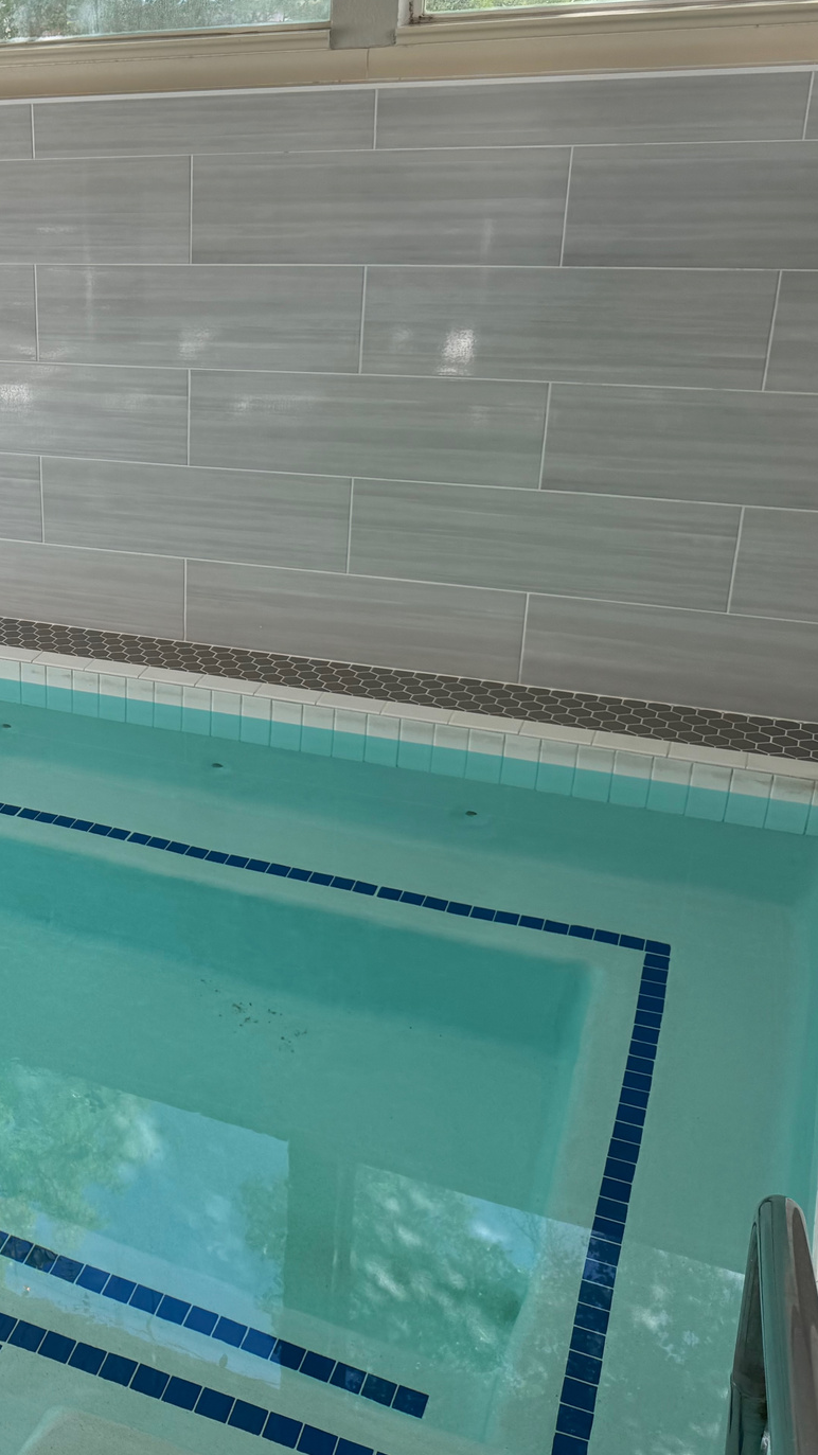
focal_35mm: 39
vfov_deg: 51.6
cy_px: 692
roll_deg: +3.4
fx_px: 1504
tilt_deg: -23.3
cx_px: -52
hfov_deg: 28.1
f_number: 1.78
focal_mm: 6.76
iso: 80
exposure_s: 1/338
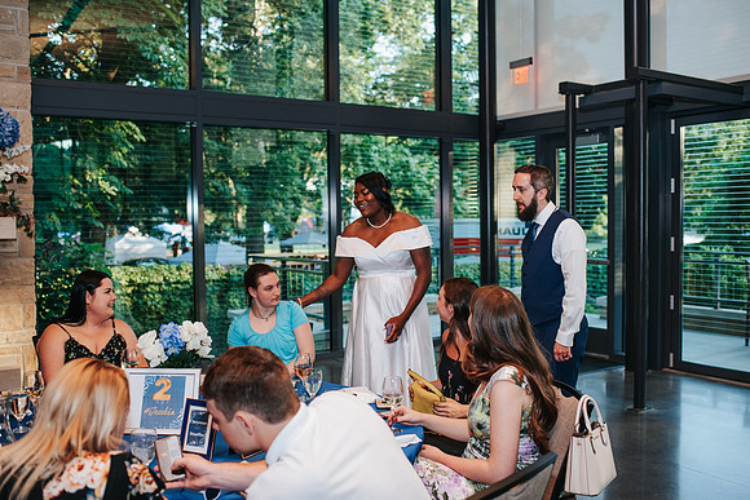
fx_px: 743
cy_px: 250
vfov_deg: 37.2
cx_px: 375
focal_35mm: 36
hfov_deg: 53.6
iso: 360
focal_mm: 35
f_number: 2.8
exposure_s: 1/160
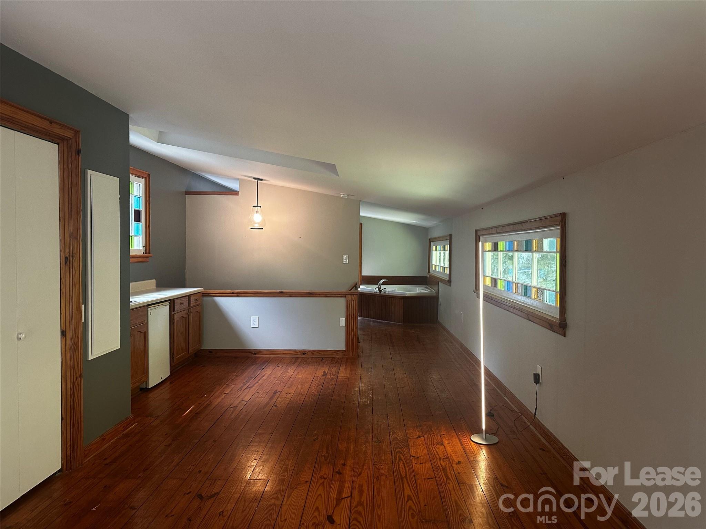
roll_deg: -0.6
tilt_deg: -0.2
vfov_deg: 56.8
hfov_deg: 71.6
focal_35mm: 24
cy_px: 264
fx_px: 489
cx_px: 353
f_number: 1.78
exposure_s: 1/104
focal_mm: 6.86
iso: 250
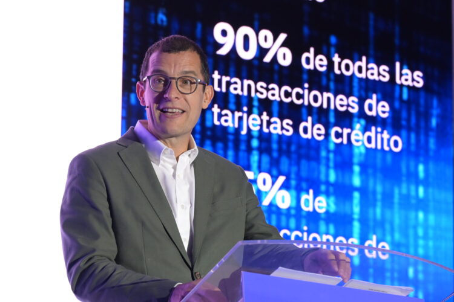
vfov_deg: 6.1
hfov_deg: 9.1
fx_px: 2837
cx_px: 227
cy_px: 151
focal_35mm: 225
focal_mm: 150
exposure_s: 1/250
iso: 2000
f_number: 4.5
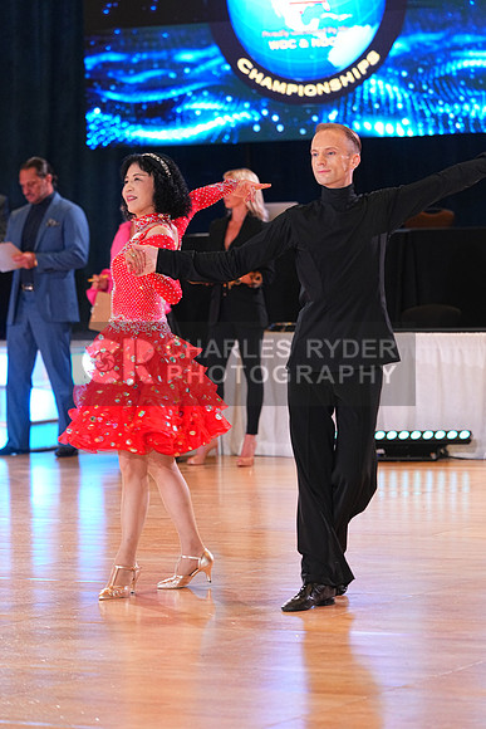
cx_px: 243
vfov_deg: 13.9
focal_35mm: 148
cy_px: 364
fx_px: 2995
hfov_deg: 9.3
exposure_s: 1/200
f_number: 4
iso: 2000
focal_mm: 148
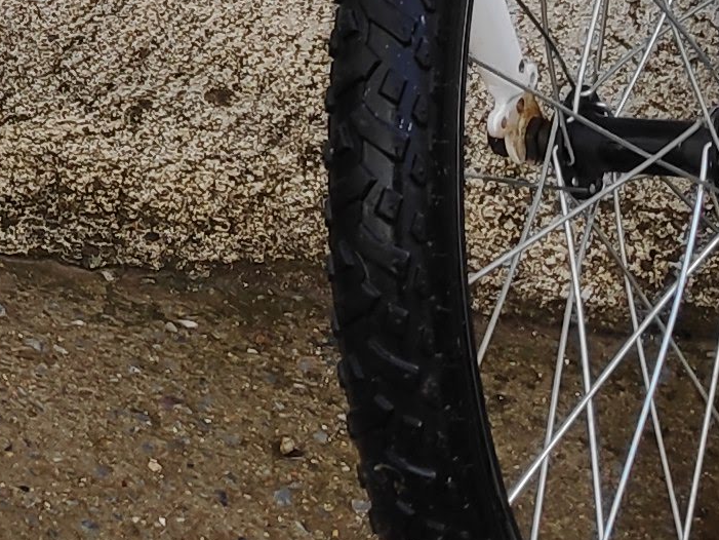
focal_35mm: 115
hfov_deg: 15.4
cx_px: -458
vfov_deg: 12.3
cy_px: -250
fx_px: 2389
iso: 100
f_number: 1.9
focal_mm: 3.94
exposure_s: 1/749
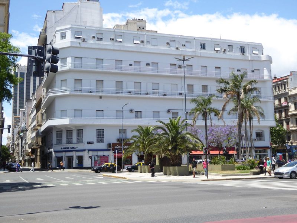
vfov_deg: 31.5
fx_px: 395
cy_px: 112
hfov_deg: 41.2
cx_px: 148
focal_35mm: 46
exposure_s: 1/400
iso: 80
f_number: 3.9
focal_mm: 7.8
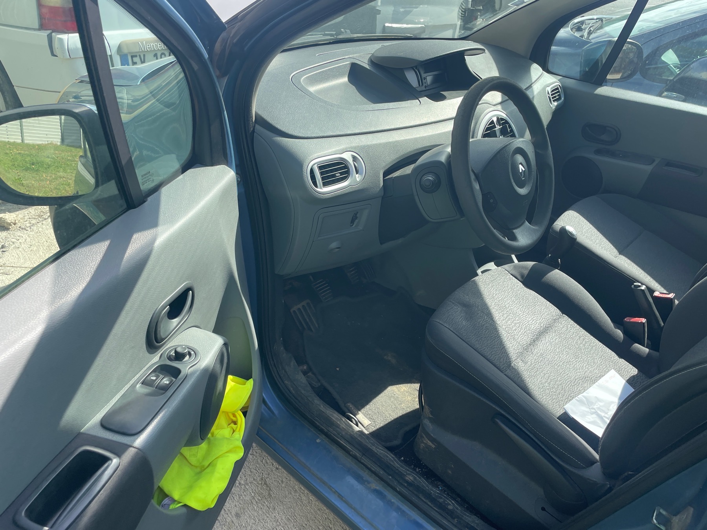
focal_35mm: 26
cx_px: 354
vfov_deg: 53.1
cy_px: 265
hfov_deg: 67.3
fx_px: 531
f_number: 1.6
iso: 32
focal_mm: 4.2
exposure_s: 1/882
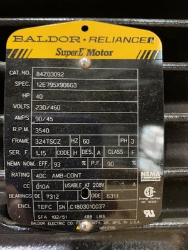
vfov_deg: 67.3
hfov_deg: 53.1
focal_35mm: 26
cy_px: 125
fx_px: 188
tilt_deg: -65.4
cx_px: 94
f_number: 1.8
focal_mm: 4.25
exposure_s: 1/30
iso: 500
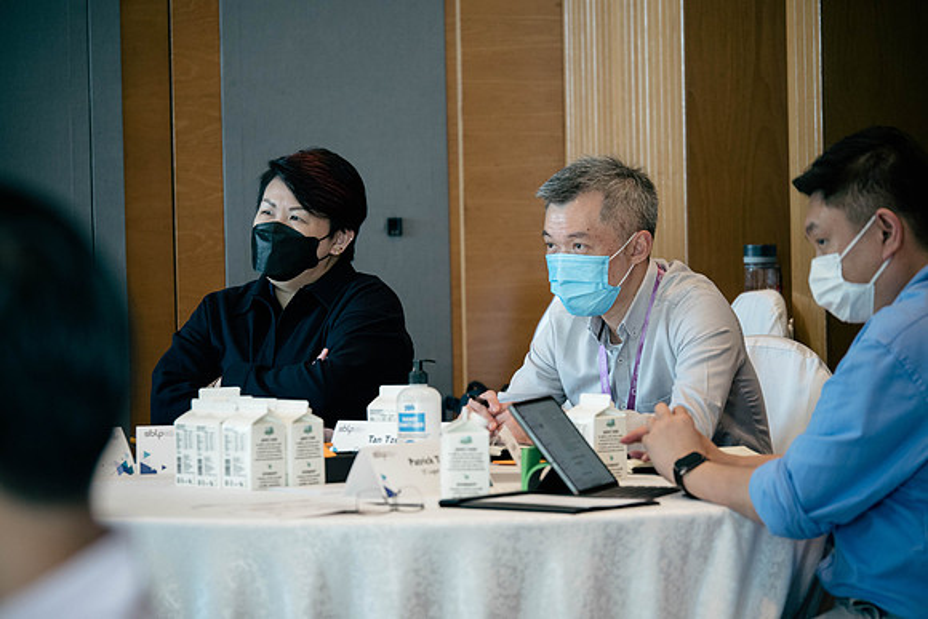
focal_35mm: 215
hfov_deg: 9.6
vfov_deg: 6.4
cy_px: 310
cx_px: 464
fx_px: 5551
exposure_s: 1/100
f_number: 2.8
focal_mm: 100
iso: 800
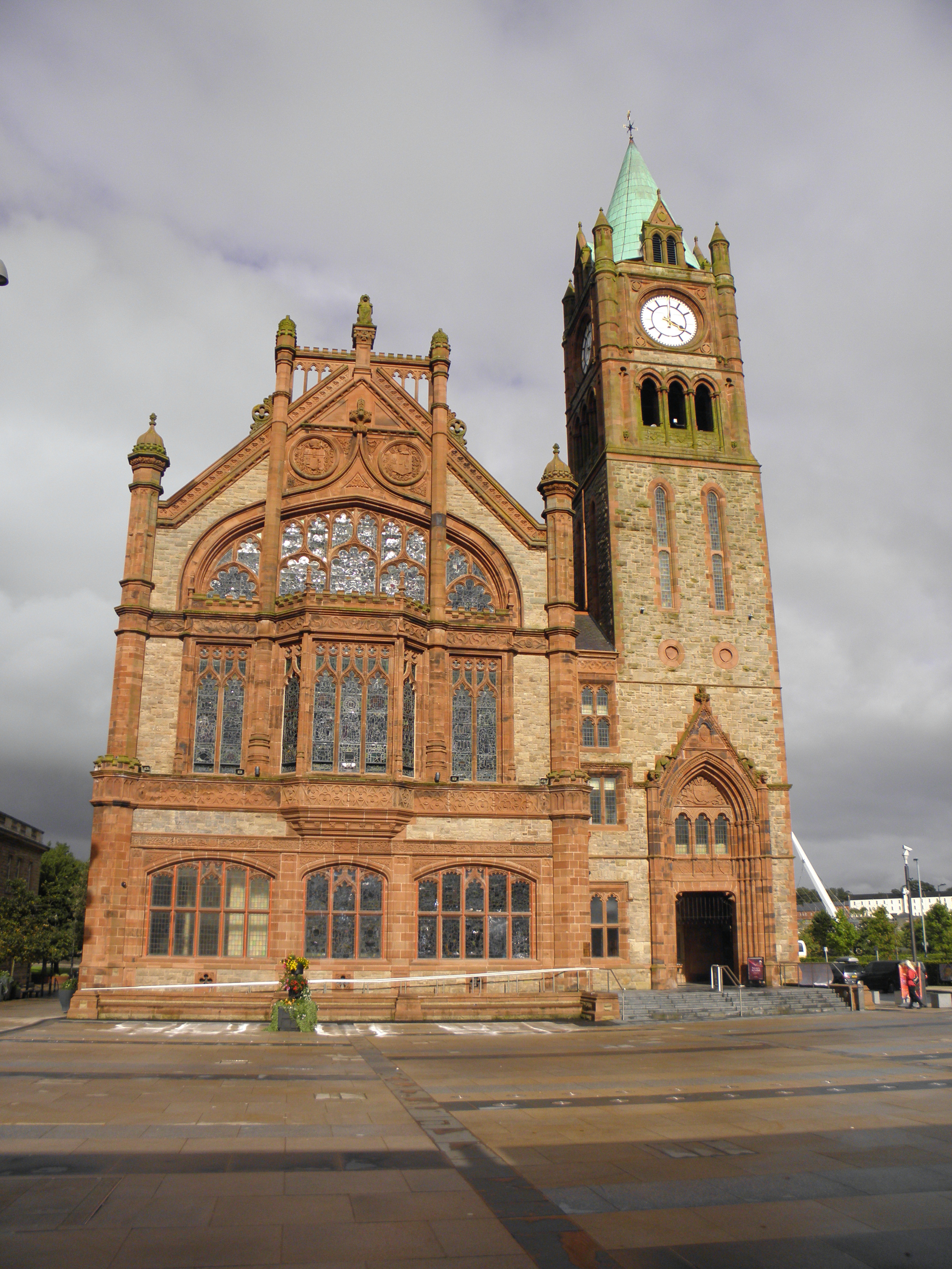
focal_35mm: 28
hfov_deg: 49.7
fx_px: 1027
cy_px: 634
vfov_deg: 63.4
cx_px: 476
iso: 100
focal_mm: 5
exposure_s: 1/400
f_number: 7
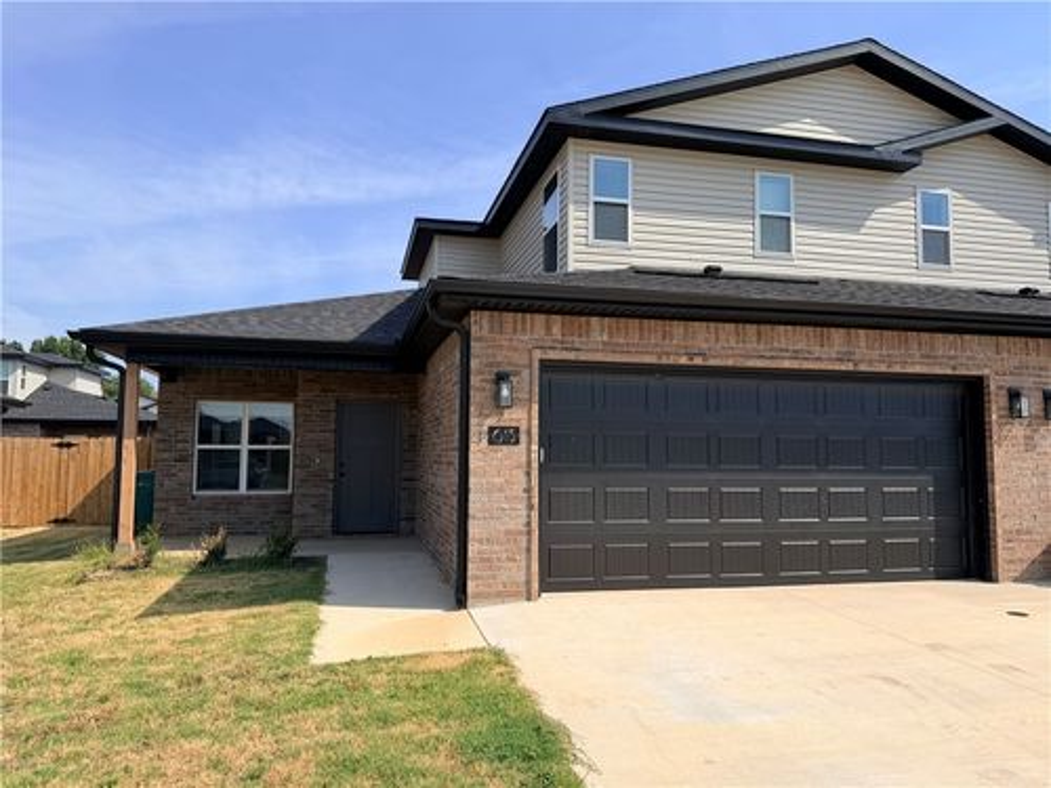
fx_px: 729
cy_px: 394
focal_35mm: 24
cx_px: 526
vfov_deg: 56.8
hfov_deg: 71.6
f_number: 1.78
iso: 80
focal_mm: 6.76
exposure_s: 1/4975
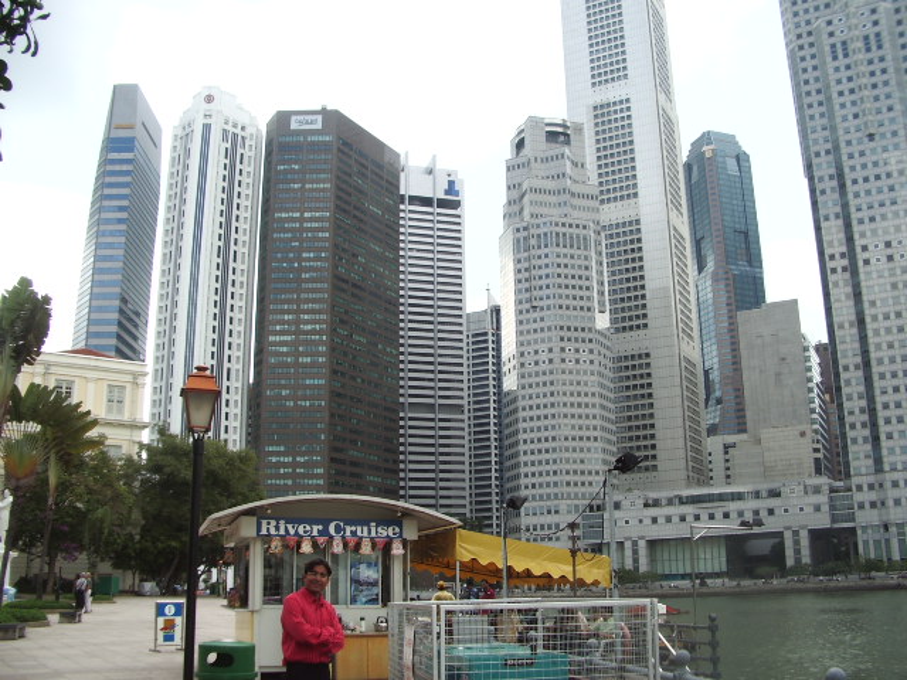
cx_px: 454
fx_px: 917
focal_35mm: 35
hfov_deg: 52.6
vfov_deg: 40.7
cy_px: 340
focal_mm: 5.8
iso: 50
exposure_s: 1/250
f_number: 4.3
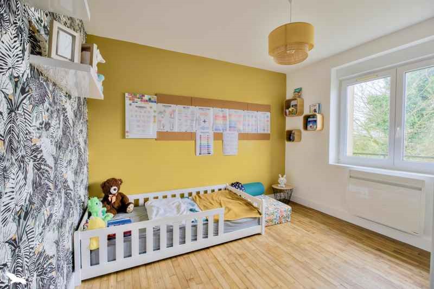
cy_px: 144
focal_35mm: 16
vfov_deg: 73.7
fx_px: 193
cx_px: 217
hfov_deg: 96.7
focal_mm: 16
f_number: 8
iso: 800
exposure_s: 1/100
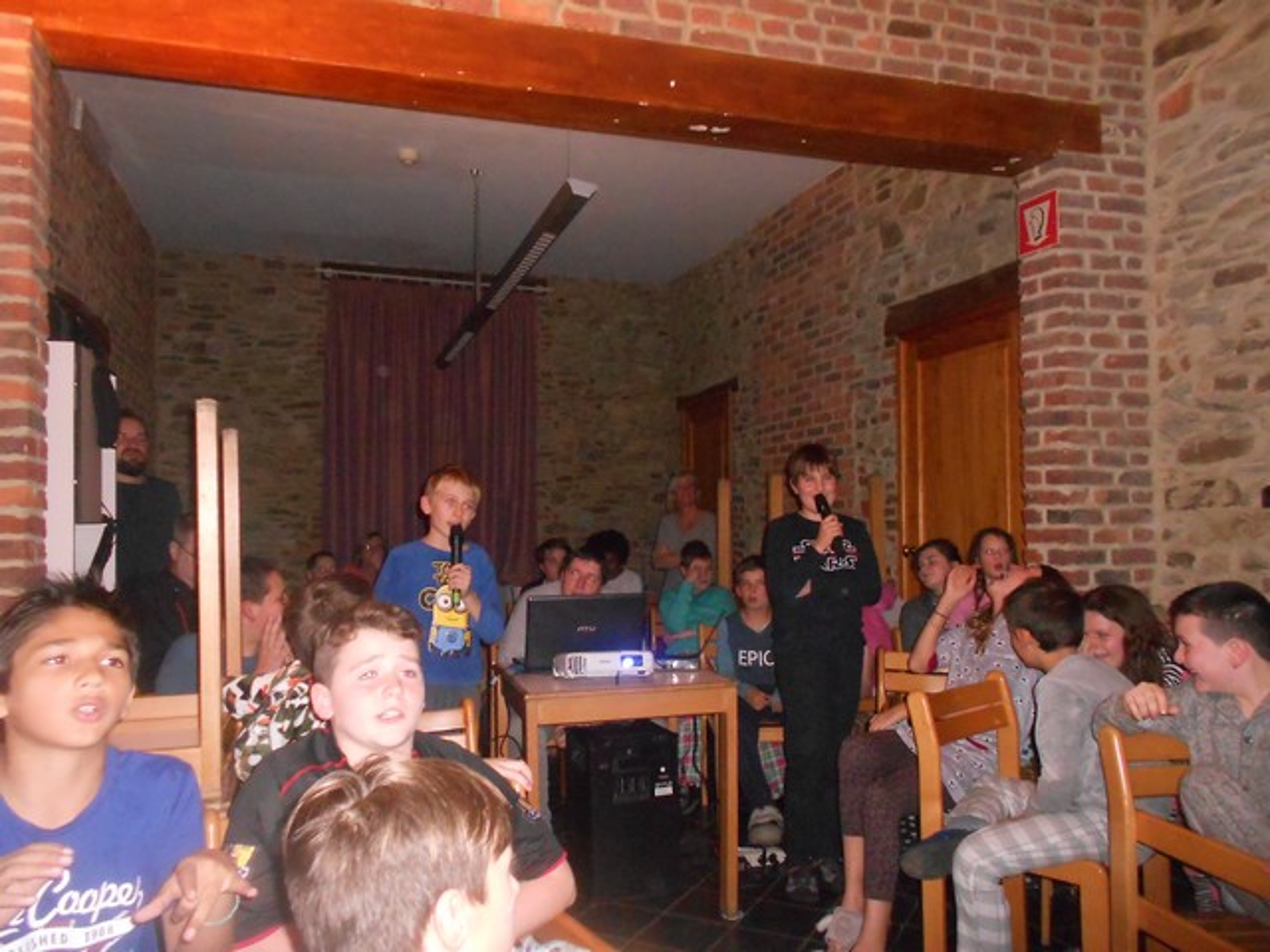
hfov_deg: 67.3
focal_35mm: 26
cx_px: 635
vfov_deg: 53.1
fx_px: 954
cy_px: 476
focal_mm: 4.6
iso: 640
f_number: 3.2
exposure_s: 1/25
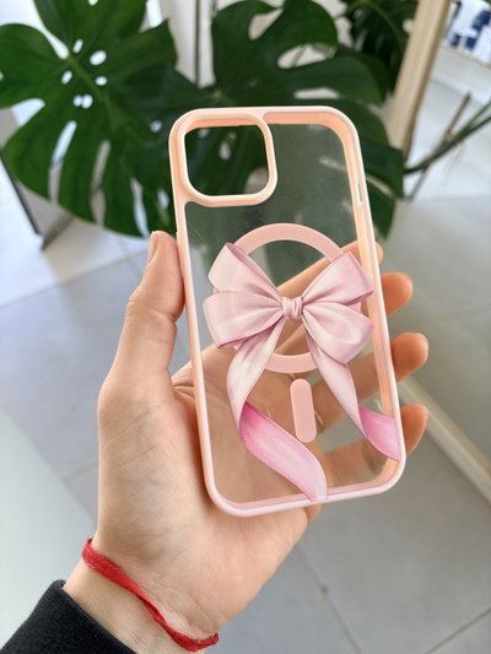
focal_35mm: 26
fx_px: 492
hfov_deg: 53.1
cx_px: 246
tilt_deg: -48.4
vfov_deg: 67.3
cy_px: 327
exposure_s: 1/122
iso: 64
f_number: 1.6
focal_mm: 5.96
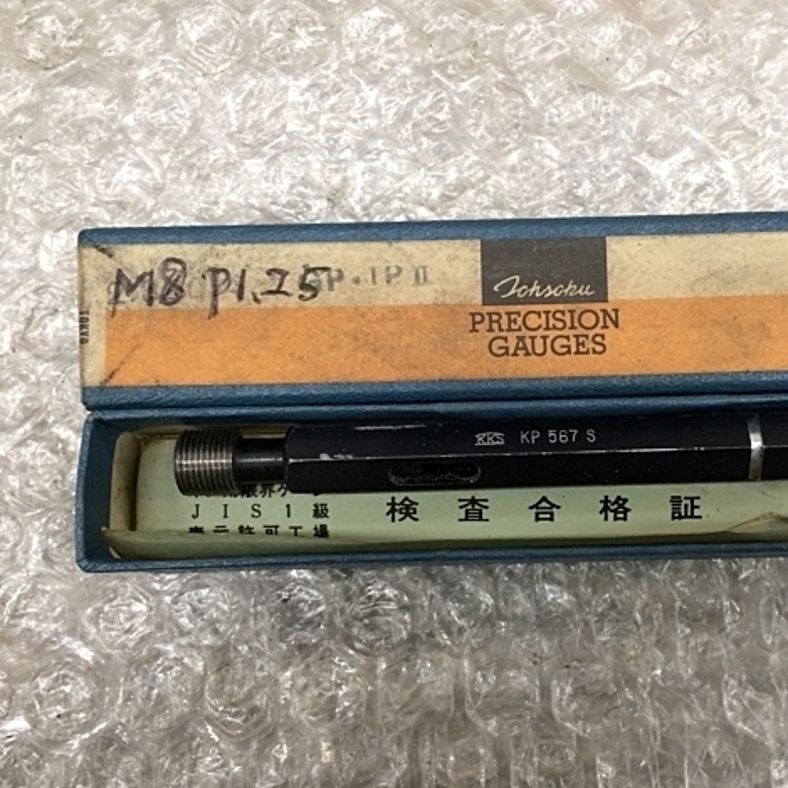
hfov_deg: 46.7
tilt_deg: -82.1
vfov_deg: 47.2
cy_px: 397
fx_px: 901
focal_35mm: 35
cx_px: 506
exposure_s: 1/30
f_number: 2.2
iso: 100
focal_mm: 4.15
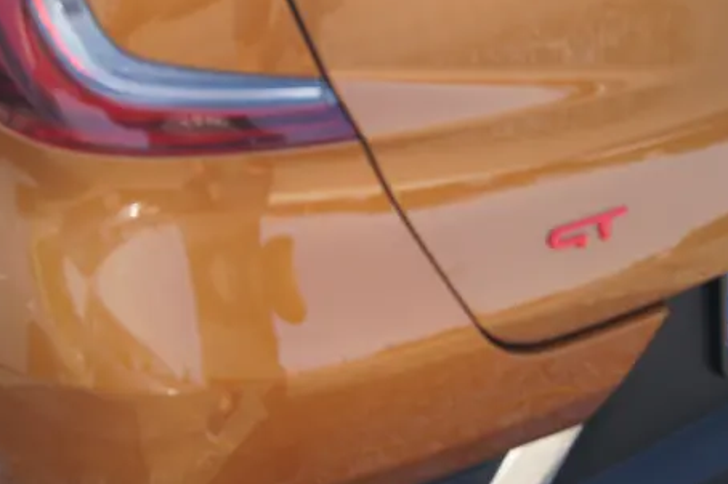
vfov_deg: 24.5
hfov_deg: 36.0
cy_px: 186
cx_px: 462
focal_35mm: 55
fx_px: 1111
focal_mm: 26
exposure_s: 1/80
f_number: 5.6
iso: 100
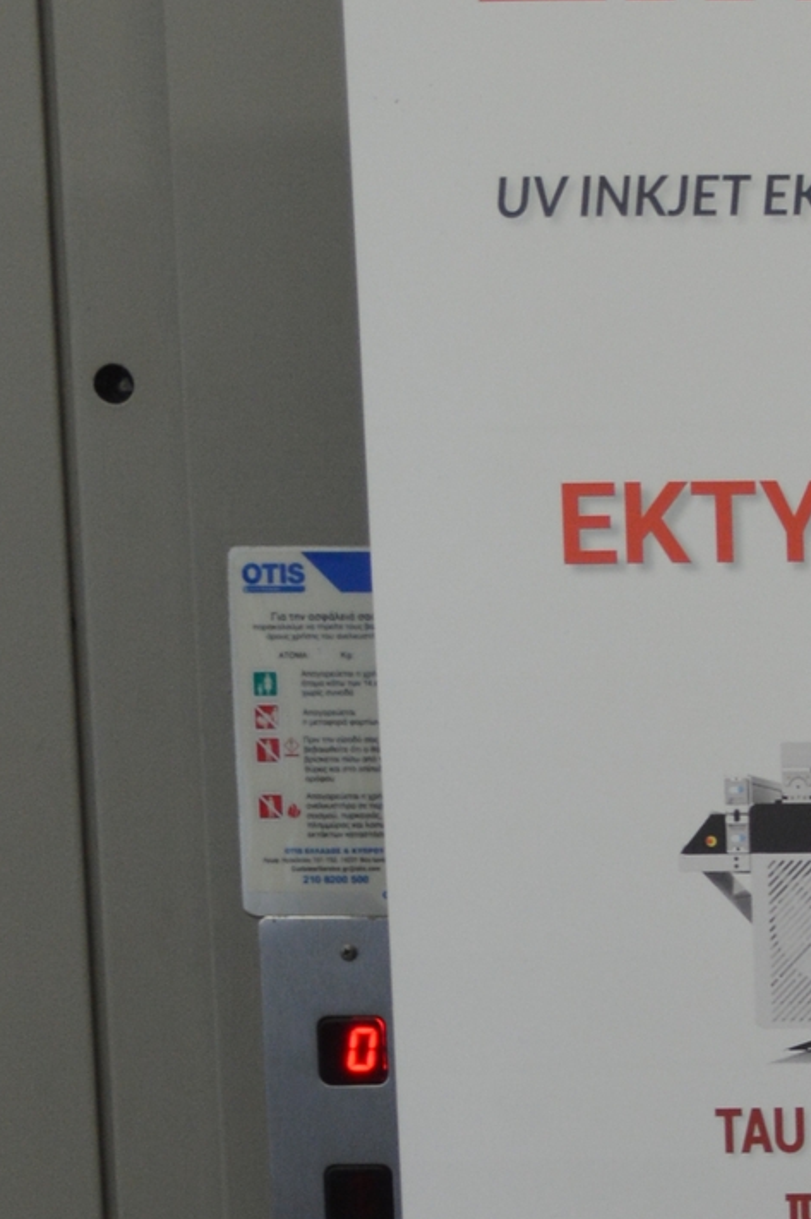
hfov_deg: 9.8
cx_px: 1339
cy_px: 1773
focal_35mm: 134
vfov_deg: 14.4
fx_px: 4534
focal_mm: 22
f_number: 4
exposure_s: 1/60
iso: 400
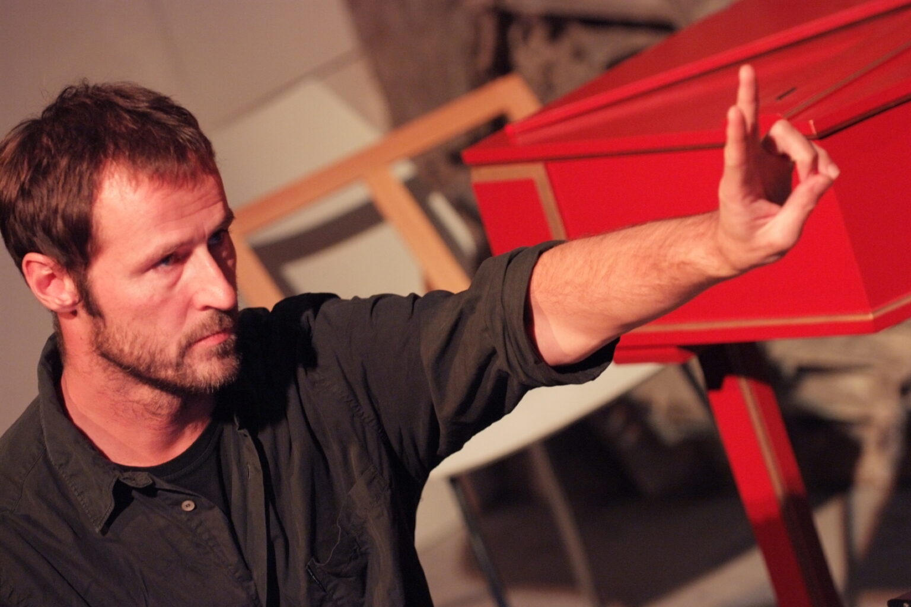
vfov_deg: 6.8
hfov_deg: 10.1
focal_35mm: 203
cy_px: 304
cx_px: 456
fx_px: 5137
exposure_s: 1/100
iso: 1600
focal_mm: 135
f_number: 2.8
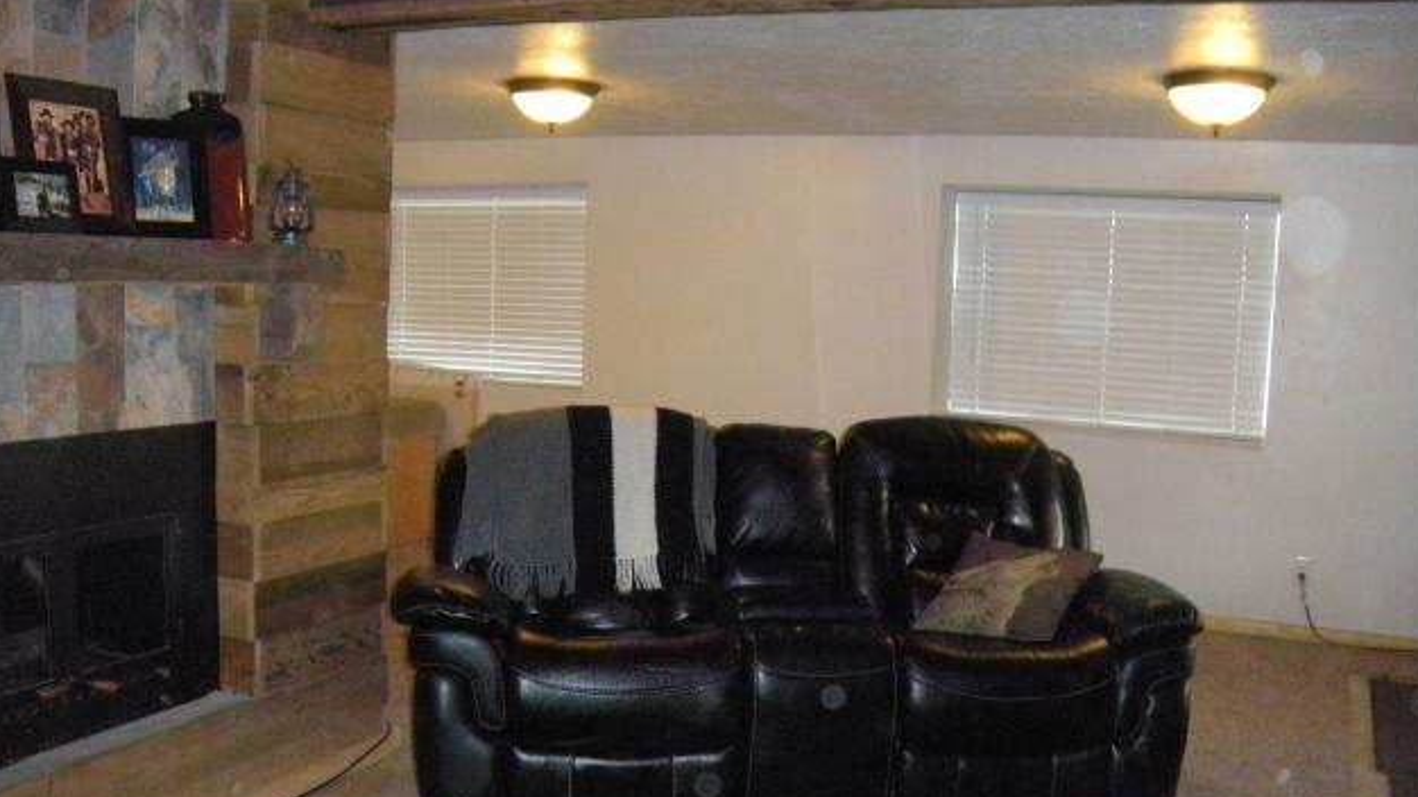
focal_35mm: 39
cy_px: 464
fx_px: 1466
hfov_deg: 51.6
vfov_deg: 30.4
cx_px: 707
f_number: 3.8
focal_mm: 5.9
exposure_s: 1/60
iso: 788
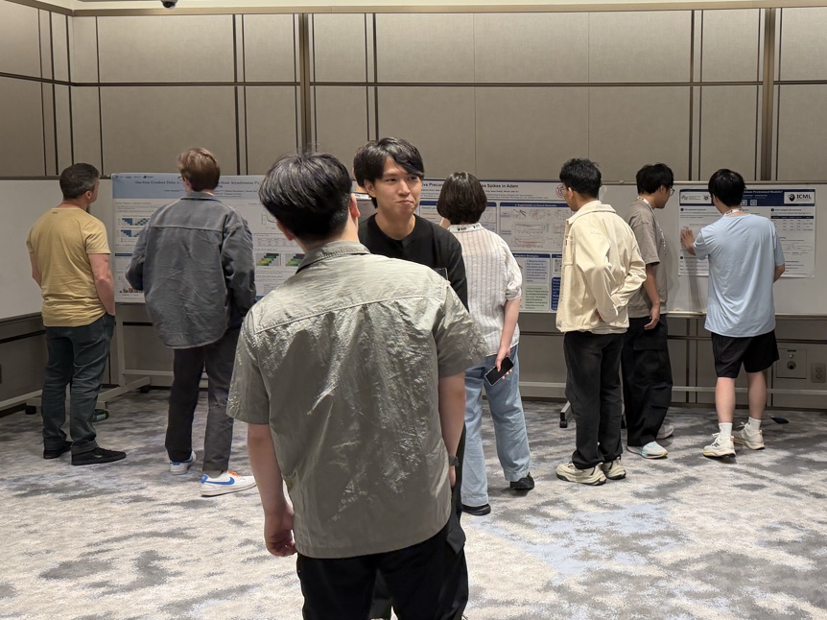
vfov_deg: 36.7
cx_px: 611
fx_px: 931
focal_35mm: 39
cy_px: 250
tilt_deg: -6.1
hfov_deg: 46.3
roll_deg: +0.2
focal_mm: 6.76
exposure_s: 1/121
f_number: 1.78
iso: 200
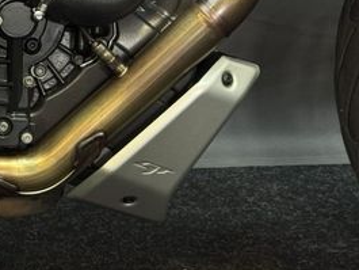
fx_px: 1204
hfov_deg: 16.5
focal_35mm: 116
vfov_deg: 12.6
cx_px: -28
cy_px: -8
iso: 160
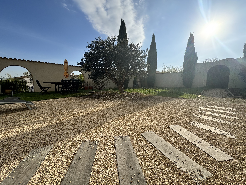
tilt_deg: -5.6
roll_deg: -0.2
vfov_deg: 85.7
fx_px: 99
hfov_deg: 102.1
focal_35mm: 14
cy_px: 92
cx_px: 123
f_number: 2.2
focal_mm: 2.22
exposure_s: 1/1346
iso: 50
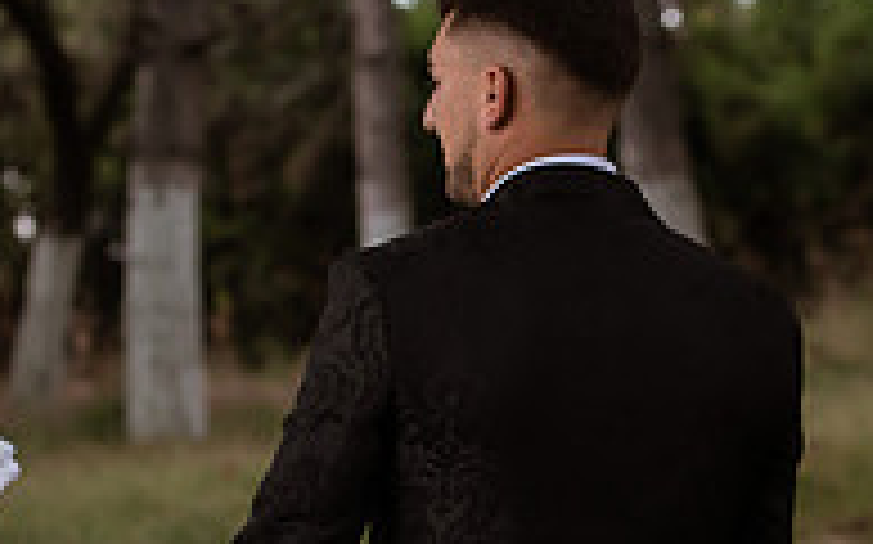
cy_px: 488
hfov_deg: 7.6
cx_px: 112
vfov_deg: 4.8
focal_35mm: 275
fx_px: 6539
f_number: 5
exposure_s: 1/800
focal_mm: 90
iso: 125
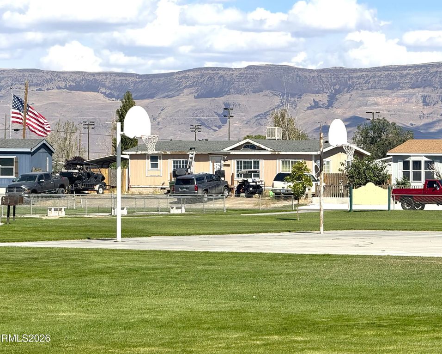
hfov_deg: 11.7
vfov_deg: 9.4
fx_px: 2159
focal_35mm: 165
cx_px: 222
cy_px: 177
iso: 50
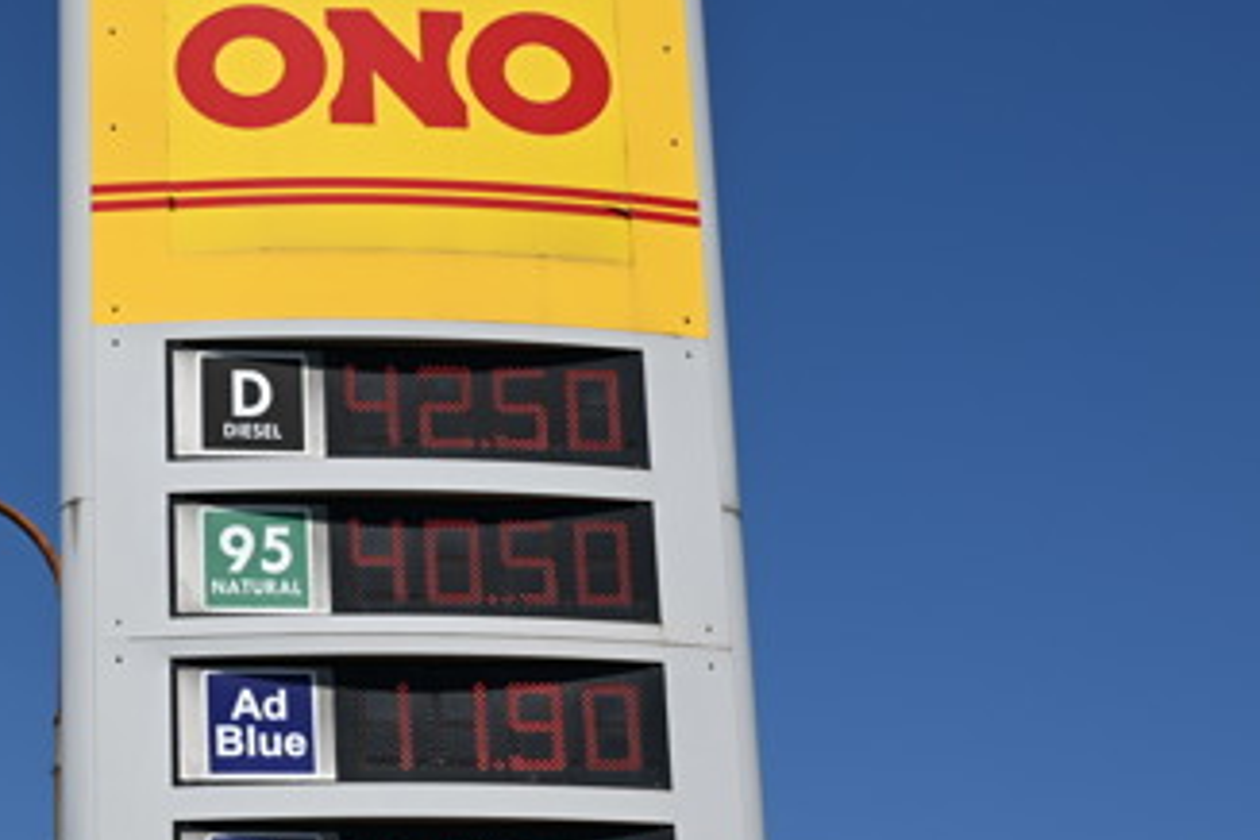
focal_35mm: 97
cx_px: 320
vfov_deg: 14.0
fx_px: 3395
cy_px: 670
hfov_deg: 20.9
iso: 32
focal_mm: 46
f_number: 10
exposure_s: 1/100
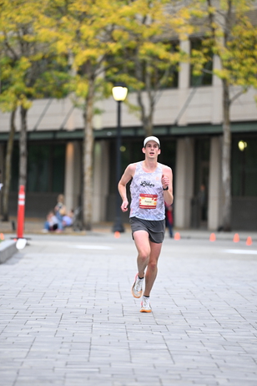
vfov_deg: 8.7
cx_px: 124
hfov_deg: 5.8
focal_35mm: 238
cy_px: 180
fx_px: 2548
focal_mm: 200
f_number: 2.8
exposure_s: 1/800
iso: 1600
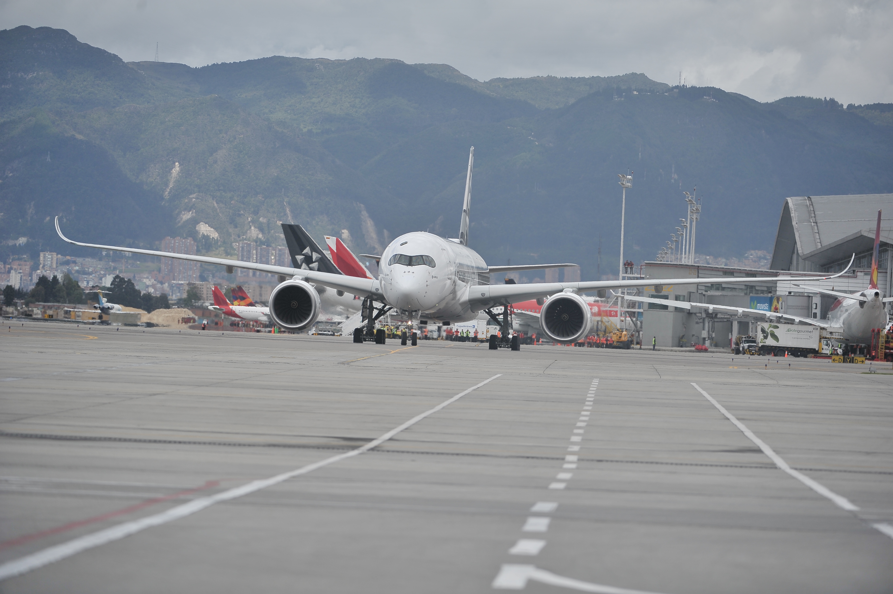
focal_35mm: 220
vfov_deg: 6.2
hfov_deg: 9.4
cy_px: 297
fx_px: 5454
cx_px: 446
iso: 200
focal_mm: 220
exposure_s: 1/2500
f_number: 4
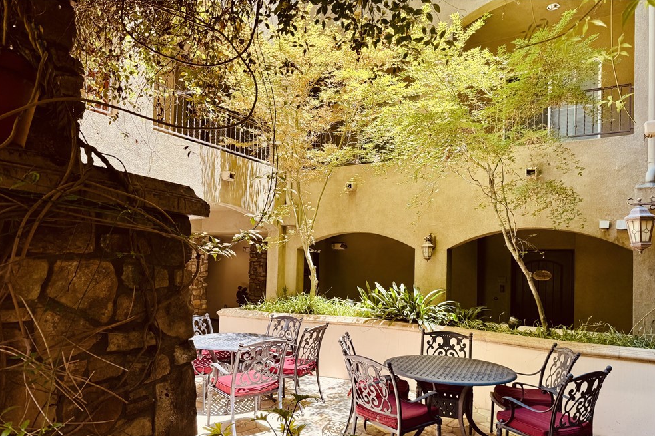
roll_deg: -1.6
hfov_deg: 69.4
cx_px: 332
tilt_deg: +1.3
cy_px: 254
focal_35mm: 26
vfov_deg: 49.3
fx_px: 473
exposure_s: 1/366
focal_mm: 6.76
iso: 80
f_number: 1.78
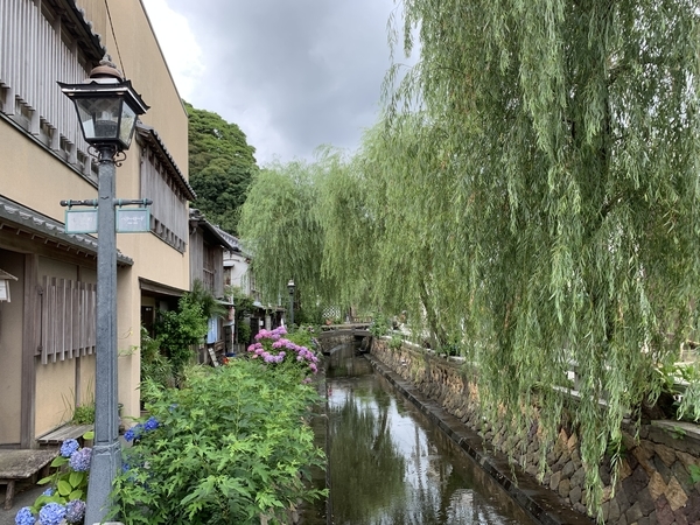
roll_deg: +3.0
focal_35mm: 26
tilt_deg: +5.8
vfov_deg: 53.1
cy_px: 262
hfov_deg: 67.3
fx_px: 526
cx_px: 350
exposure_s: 1/293
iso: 25
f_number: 1.8
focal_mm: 4.25
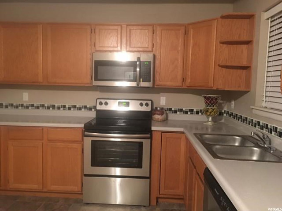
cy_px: 106
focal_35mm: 29
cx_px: 141
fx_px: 236
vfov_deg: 48.2
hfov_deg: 61.7
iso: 100
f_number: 2.2
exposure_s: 1/4
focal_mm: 4.15
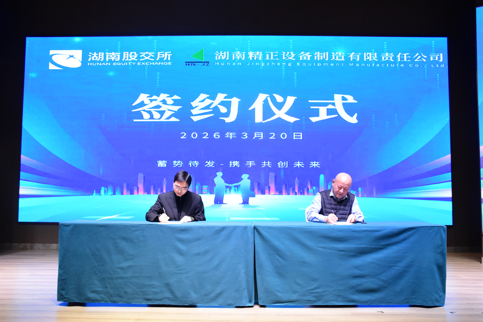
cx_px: 242
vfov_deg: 43.6
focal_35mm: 30
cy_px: 161
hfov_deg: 61.9
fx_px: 402
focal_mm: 20
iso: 1600
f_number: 6.3
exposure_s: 1/160
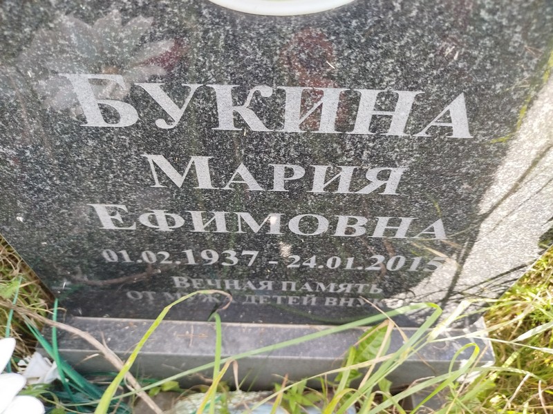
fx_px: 383
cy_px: 207
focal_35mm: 24
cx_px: 276
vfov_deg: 56.8
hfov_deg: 71.6
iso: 100
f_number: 1.7
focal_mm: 5.31
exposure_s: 1/100
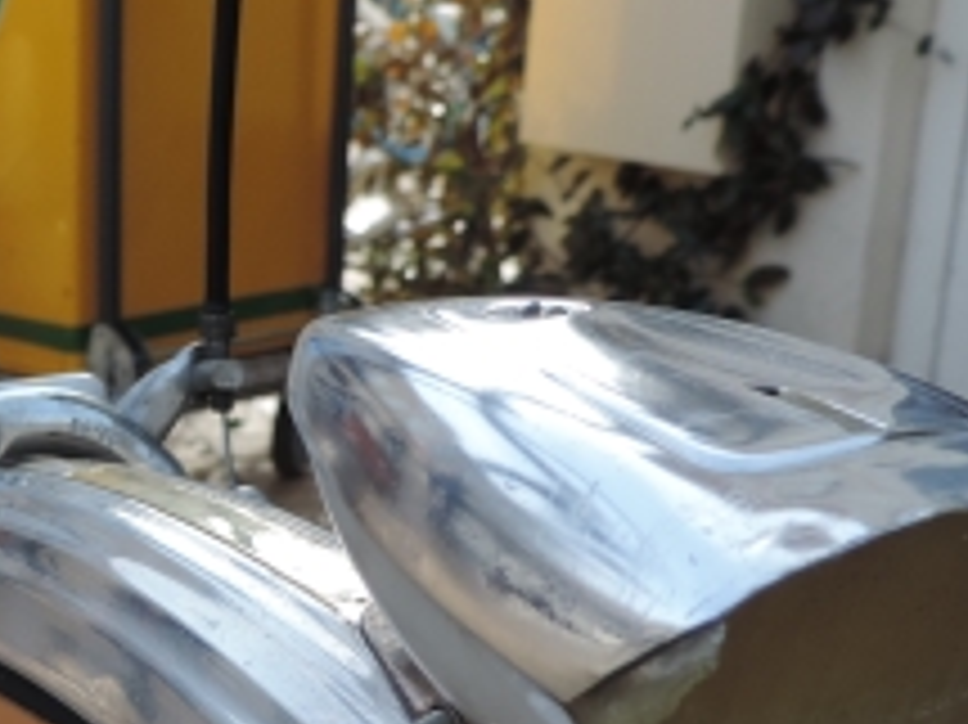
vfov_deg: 21.9
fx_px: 1873
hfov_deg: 27.1
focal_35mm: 67
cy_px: 414
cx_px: -41
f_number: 3
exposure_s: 1/400
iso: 80
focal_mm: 4.3
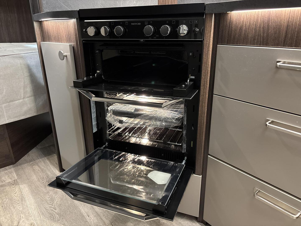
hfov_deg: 67.3
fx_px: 226
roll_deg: +2.3
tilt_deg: -19.9
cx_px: 150
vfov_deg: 53.1
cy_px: 113
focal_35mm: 26
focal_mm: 5.96
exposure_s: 1/36
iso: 640
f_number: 1.6
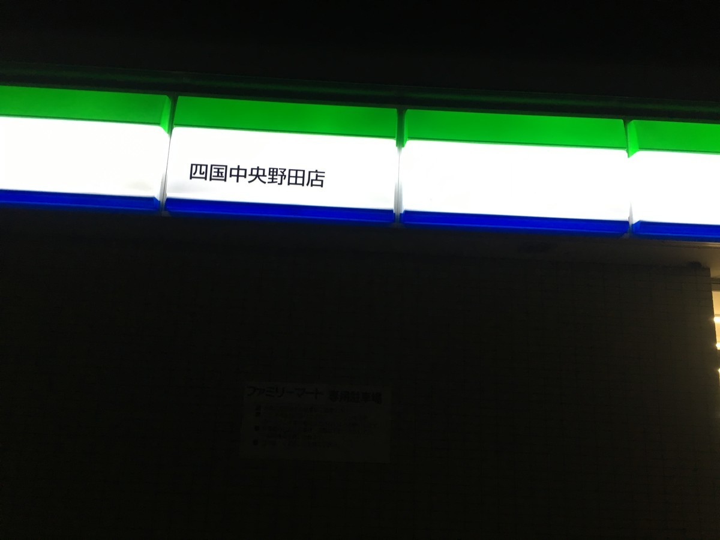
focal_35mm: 29
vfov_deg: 48.2
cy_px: 270
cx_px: 360
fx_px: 603
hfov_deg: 61.7
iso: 64
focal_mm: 4.15
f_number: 2.2
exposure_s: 1/30
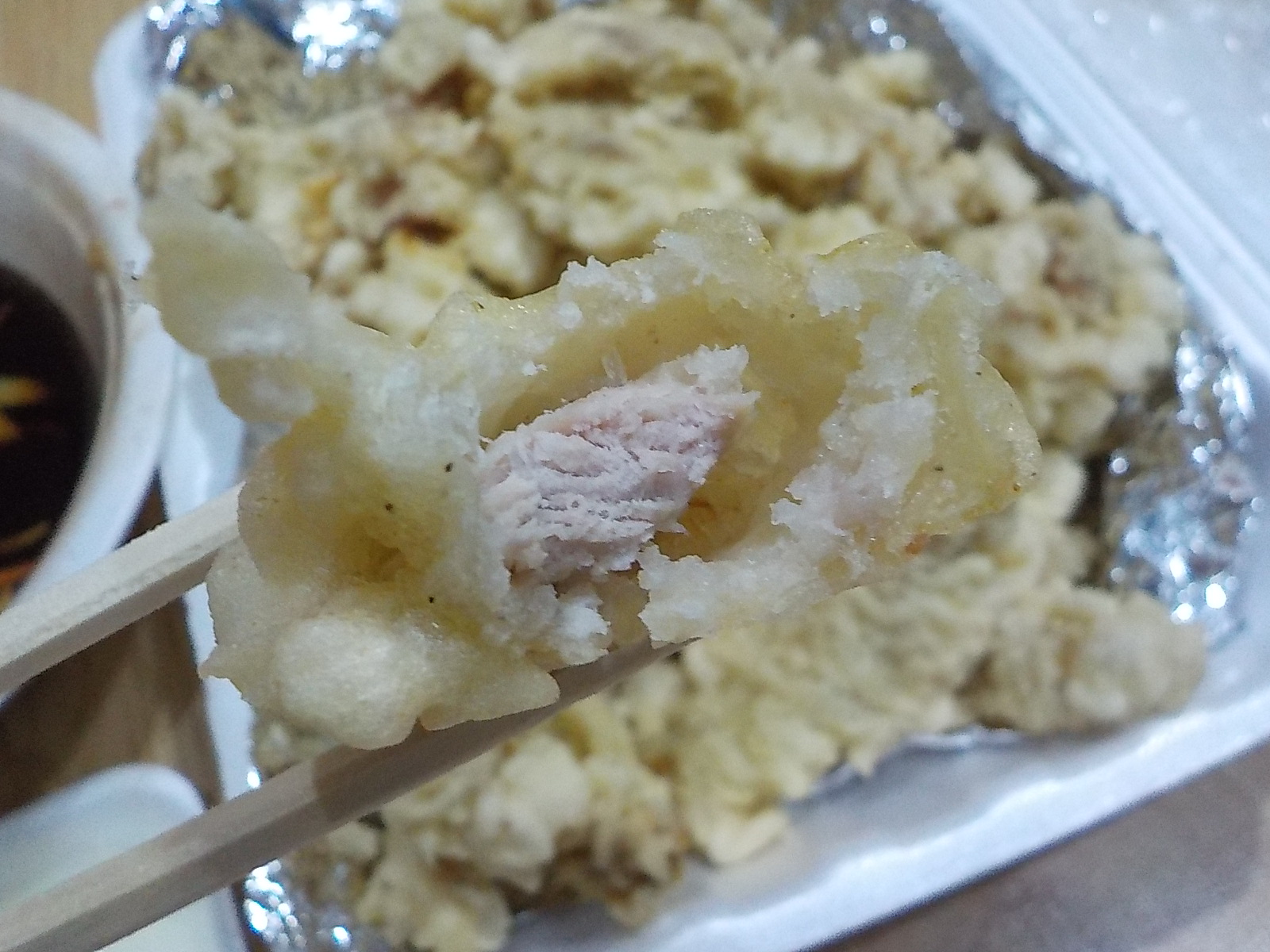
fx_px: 1101
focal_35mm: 30
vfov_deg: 46.8
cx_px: 635
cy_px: 476
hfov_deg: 60.0
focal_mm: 4.1
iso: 800
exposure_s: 1/40
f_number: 3.3
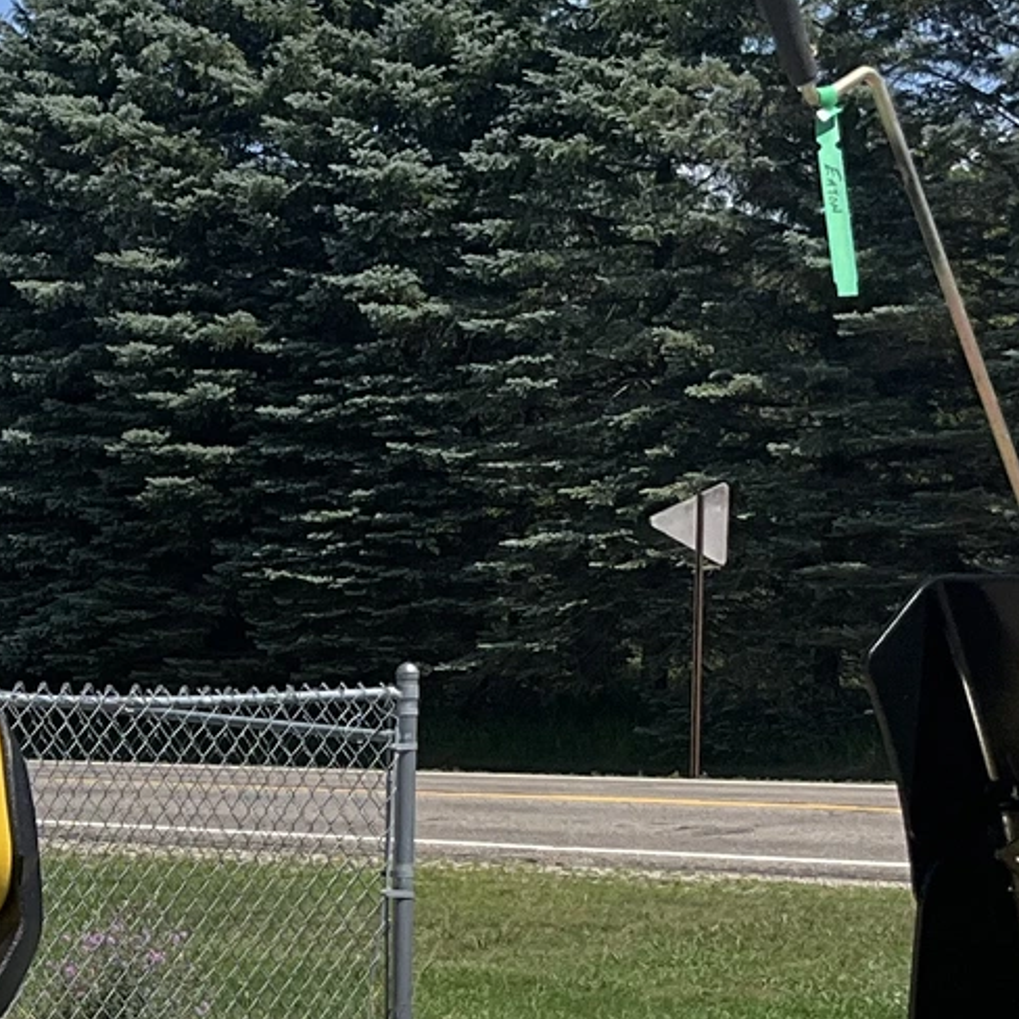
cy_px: 902
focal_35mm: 105
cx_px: -65
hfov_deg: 16.2
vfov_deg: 16.4
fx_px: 3497
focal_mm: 3
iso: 25
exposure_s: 1/2141
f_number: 1.8
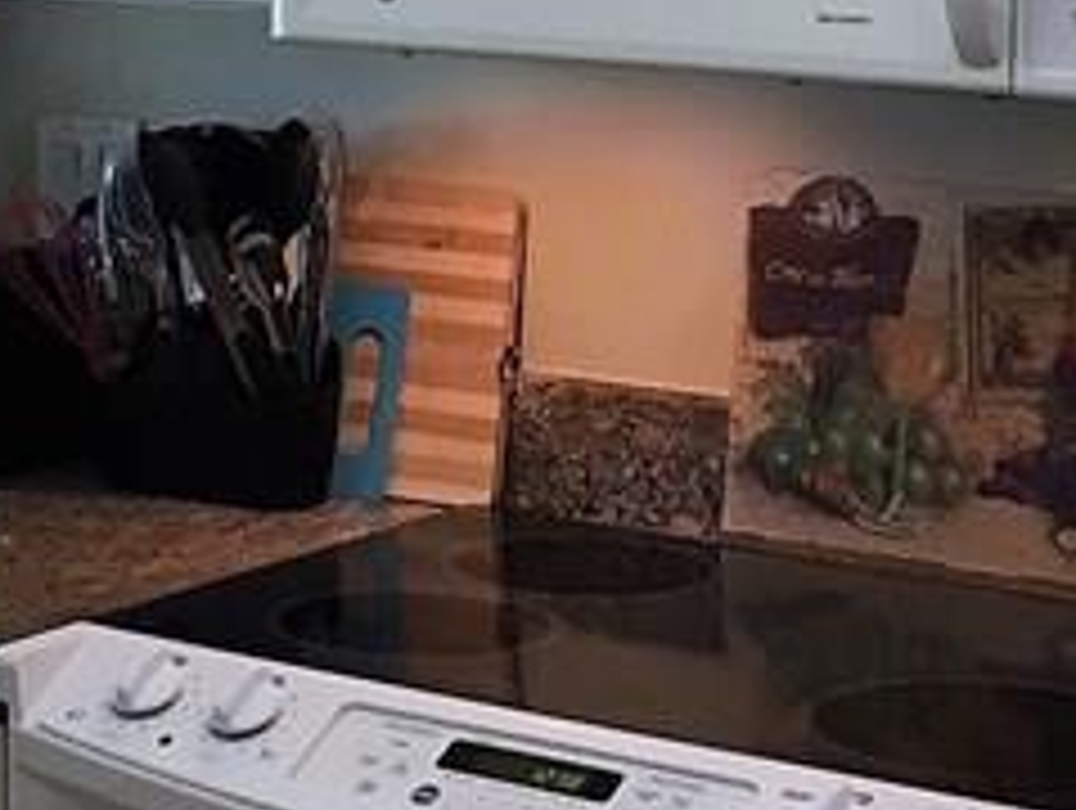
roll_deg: -0.3
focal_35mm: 124
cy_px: -86
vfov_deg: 11.8
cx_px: -63
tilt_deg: -3.2
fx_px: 3860
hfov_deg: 15.5
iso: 80
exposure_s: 1/30
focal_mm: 4.15
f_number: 2.2
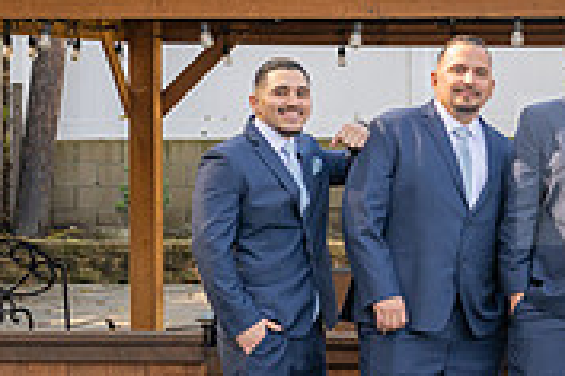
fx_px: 2574
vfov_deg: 8.4
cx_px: 795
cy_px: 170
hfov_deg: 12.1
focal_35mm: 164
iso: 320
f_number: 6.3
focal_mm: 50
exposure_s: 1/160
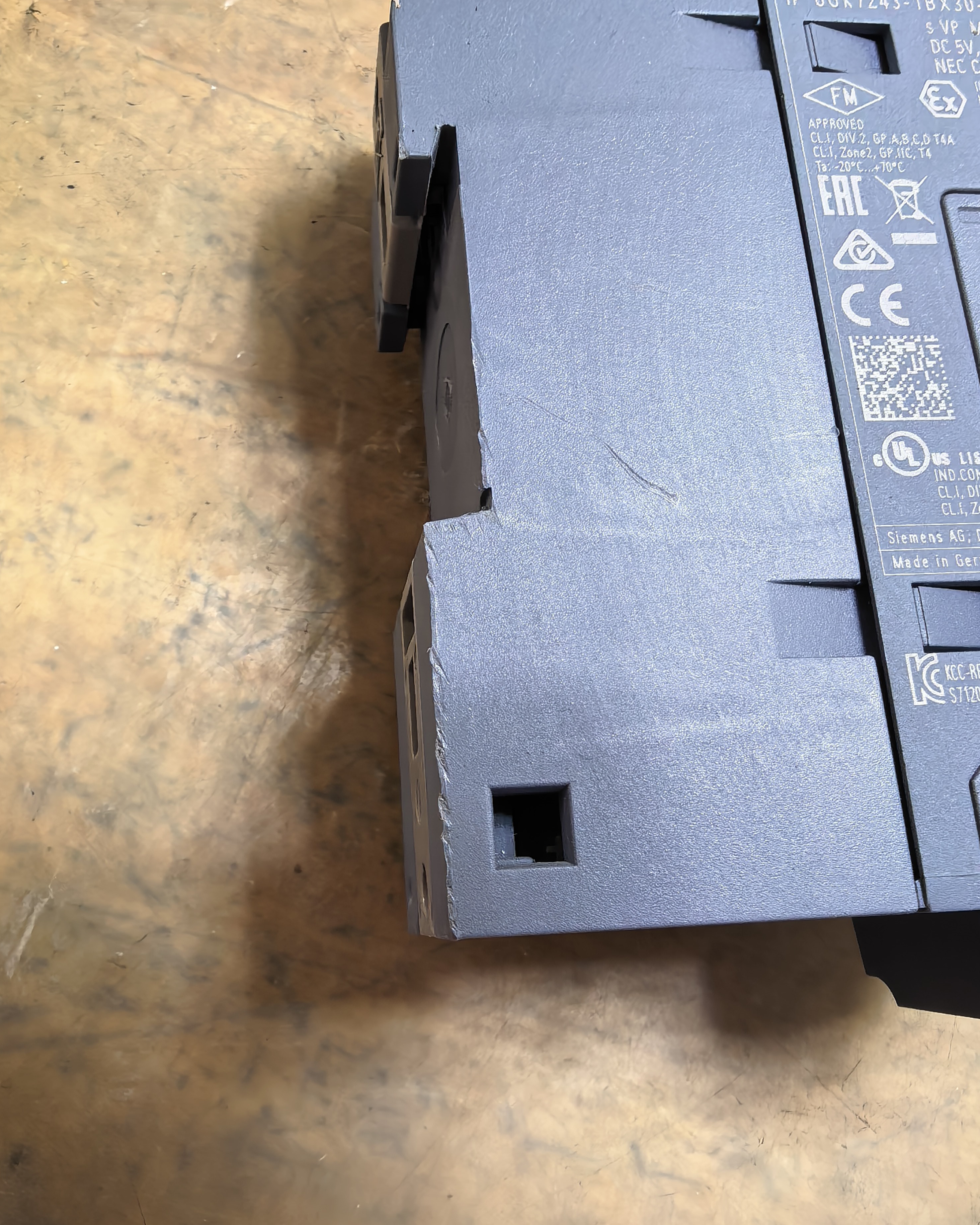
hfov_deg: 54.9
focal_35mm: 26
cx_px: 491
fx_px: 943
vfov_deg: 66.0
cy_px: 626
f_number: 2.2
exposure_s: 1/100
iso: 200
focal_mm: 1.95
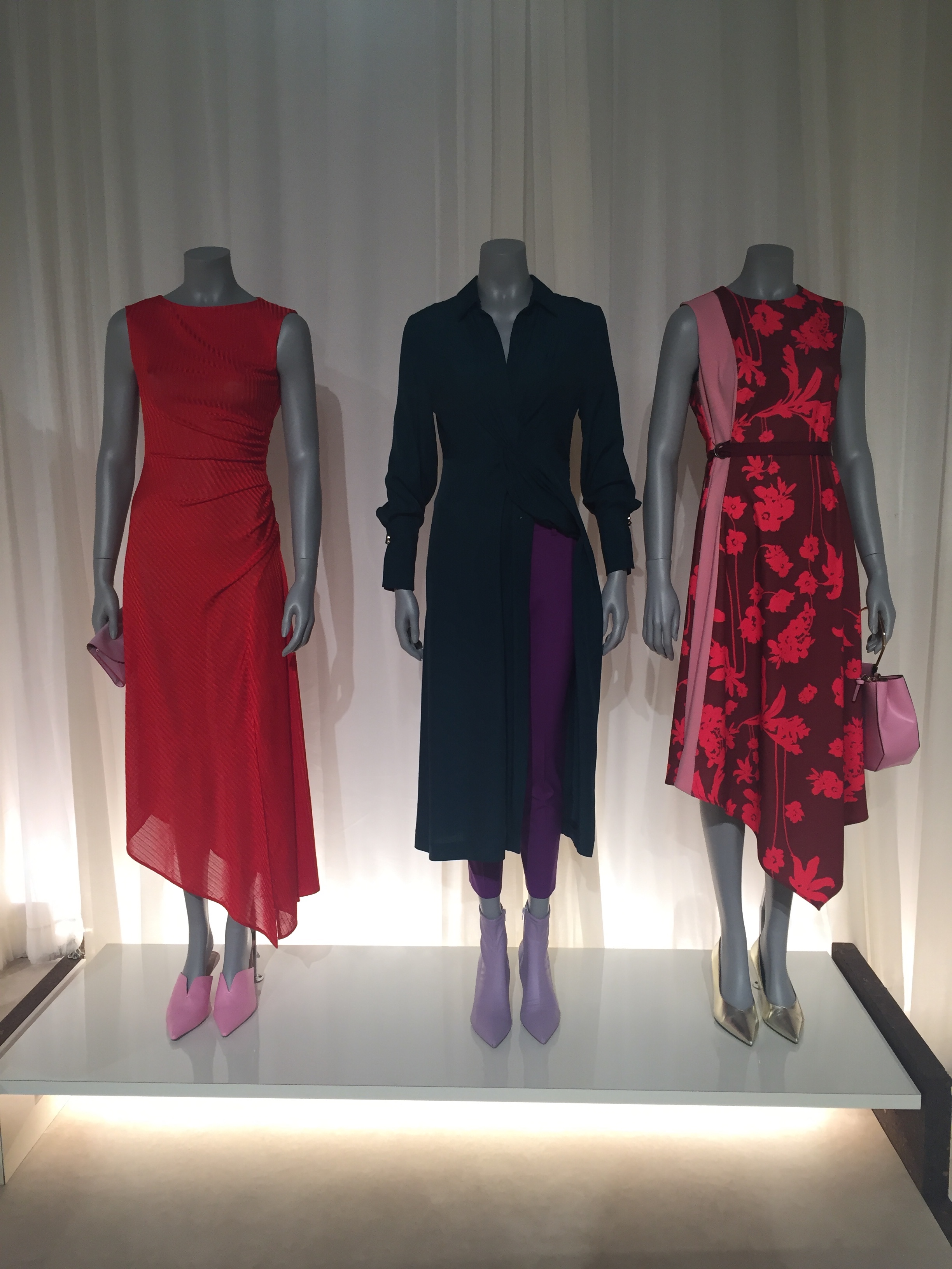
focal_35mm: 29
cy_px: 634
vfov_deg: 61.7
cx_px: 476
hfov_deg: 48.2
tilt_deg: -6.2
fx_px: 1063
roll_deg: +0.9
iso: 40
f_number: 2.2
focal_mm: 4.15
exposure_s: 1/33
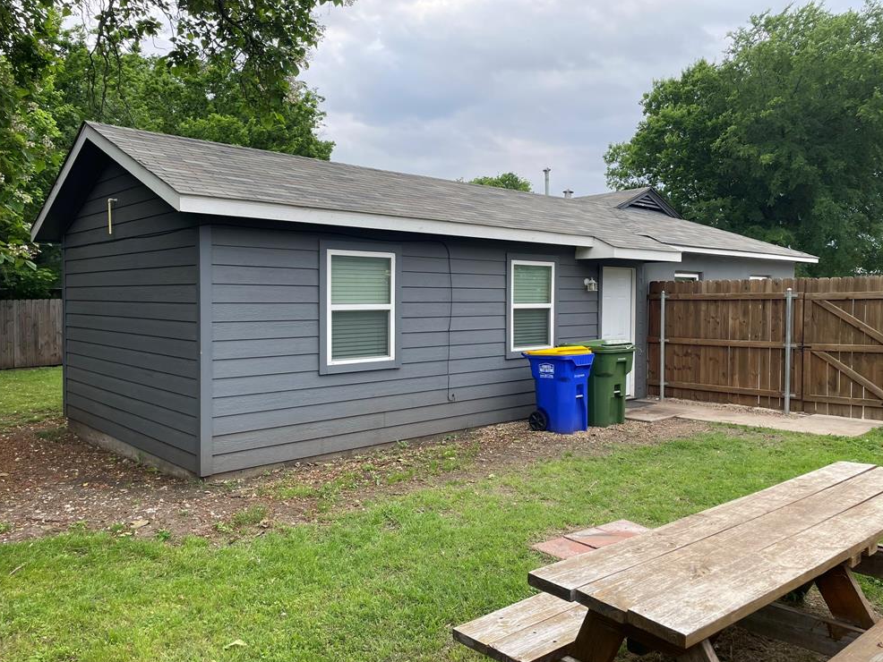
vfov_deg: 51.4
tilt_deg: -2.8
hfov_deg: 65.3
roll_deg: +0.3
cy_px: 327
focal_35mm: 27
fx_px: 689
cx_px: 432
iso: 32
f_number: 1.6
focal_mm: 4.2
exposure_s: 1/324
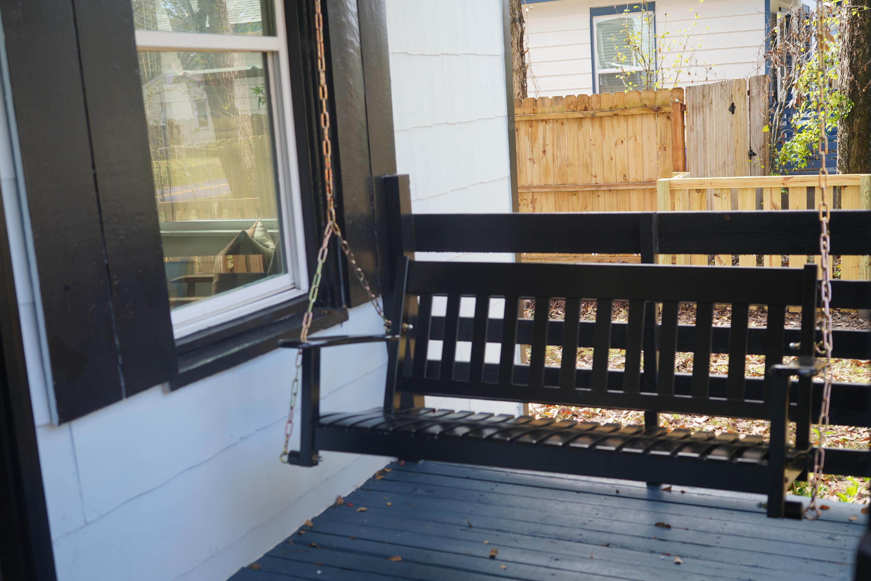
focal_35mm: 42
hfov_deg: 46.4
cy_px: 290
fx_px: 1016
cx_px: 436
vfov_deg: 31.9
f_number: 4.5
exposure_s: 1/60
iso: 125
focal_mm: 42
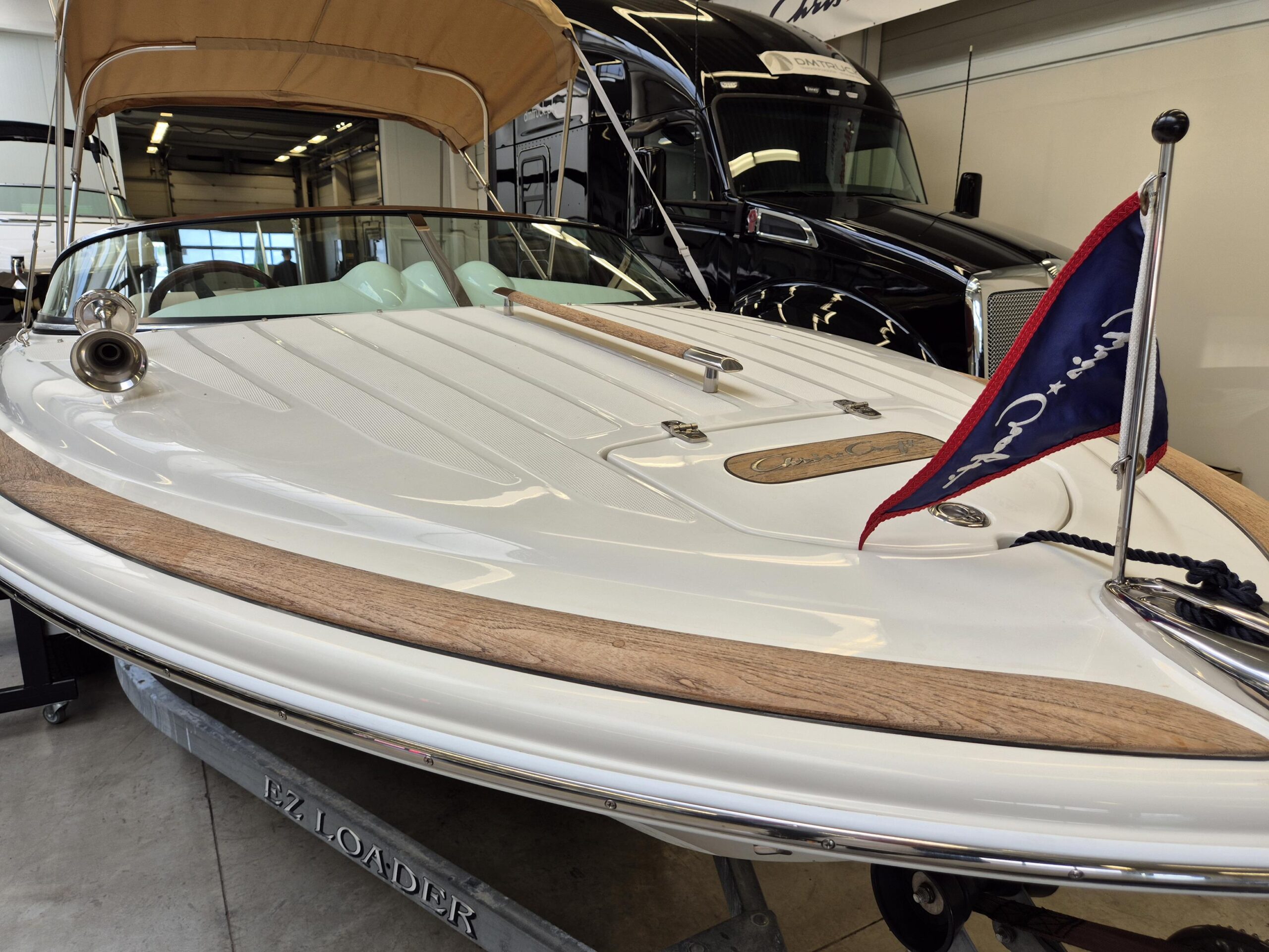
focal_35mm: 23
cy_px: 476
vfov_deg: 58.9
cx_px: 634
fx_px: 843
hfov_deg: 73.9
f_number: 1.8
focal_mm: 5.4
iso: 25
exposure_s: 1/113
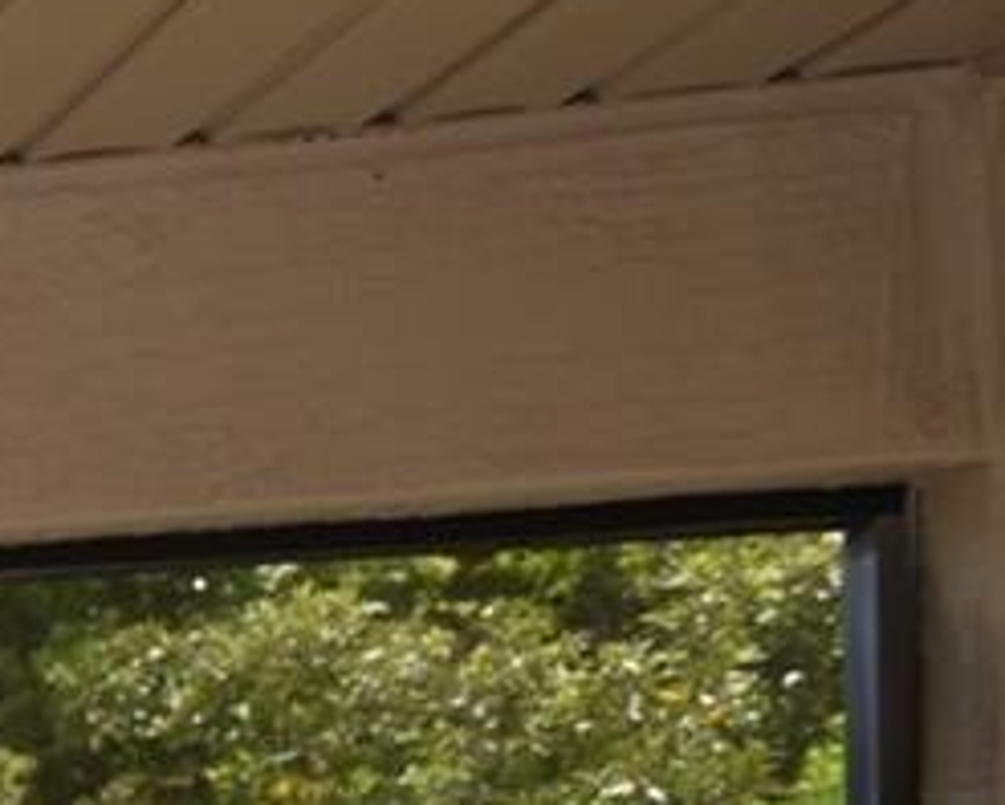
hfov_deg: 11.1
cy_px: 1268
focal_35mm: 91
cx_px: -2112
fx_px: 2709
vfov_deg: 15.4
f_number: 6.3
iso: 100
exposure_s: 1/160
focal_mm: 10
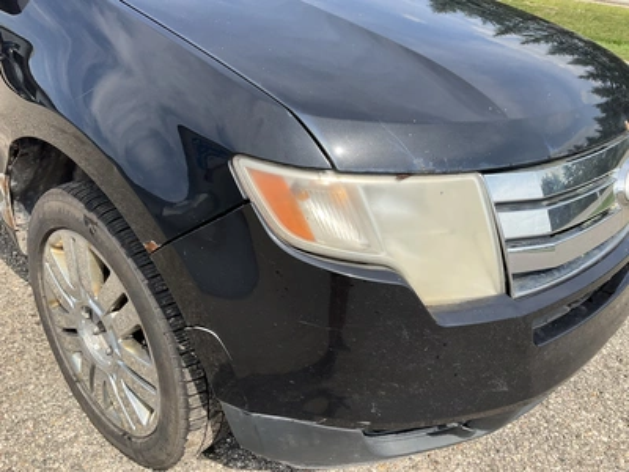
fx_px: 527
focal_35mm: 29
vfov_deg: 48.2
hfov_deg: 61.7
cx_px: 314
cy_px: 236
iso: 25
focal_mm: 3
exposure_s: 1/1195
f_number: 1.8
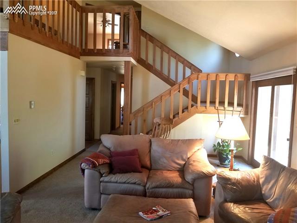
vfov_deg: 53.1
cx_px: 148
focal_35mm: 26
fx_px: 223
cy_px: 112
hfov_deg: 67.3
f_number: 1.7
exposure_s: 1/60
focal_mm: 4.25
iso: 125
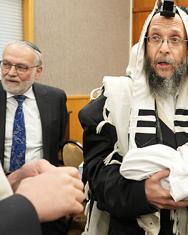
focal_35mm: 53
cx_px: 183
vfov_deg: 35.4
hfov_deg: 27.2
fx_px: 369
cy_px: 117
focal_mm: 32
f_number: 4
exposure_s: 1/100
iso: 1600
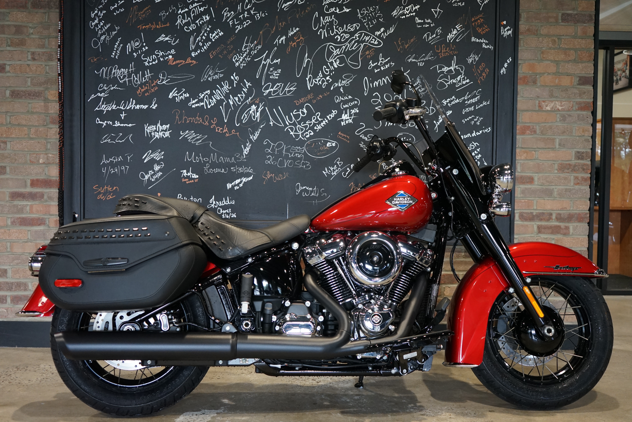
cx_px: 316
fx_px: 632
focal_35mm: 36
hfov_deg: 53.1
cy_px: 211
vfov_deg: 36.9
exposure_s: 1/160
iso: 1600
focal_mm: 36
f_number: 4
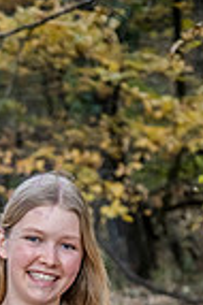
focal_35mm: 227
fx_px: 1925
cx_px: 41
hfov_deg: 6.0
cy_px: 380
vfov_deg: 9.0
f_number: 4.5
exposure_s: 1/250
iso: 800
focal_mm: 72
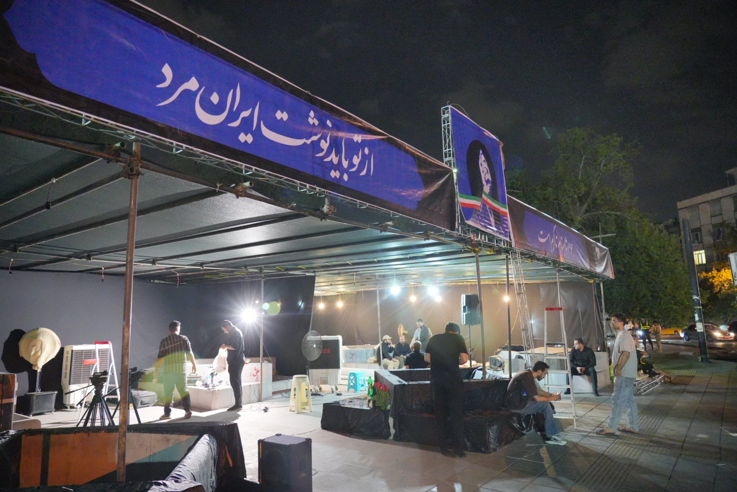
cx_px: 368
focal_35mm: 24
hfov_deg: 73.7
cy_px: 246
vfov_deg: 53.2
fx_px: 492
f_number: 4
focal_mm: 24
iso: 12800
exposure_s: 1/80
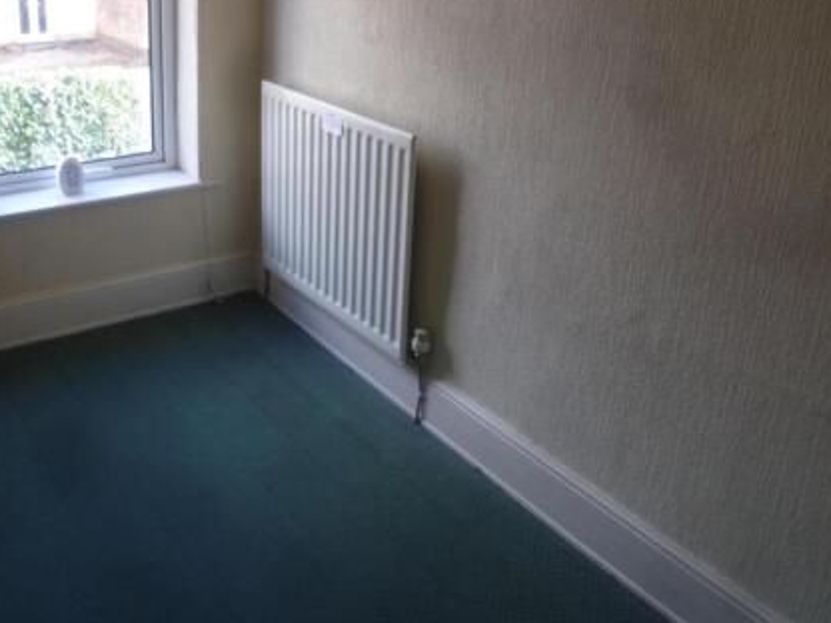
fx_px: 840
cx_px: 285
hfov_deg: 51.7
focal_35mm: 35
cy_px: 199
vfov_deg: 40.1
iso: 80
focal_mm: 4.5
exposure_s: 1/40
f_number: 2.8
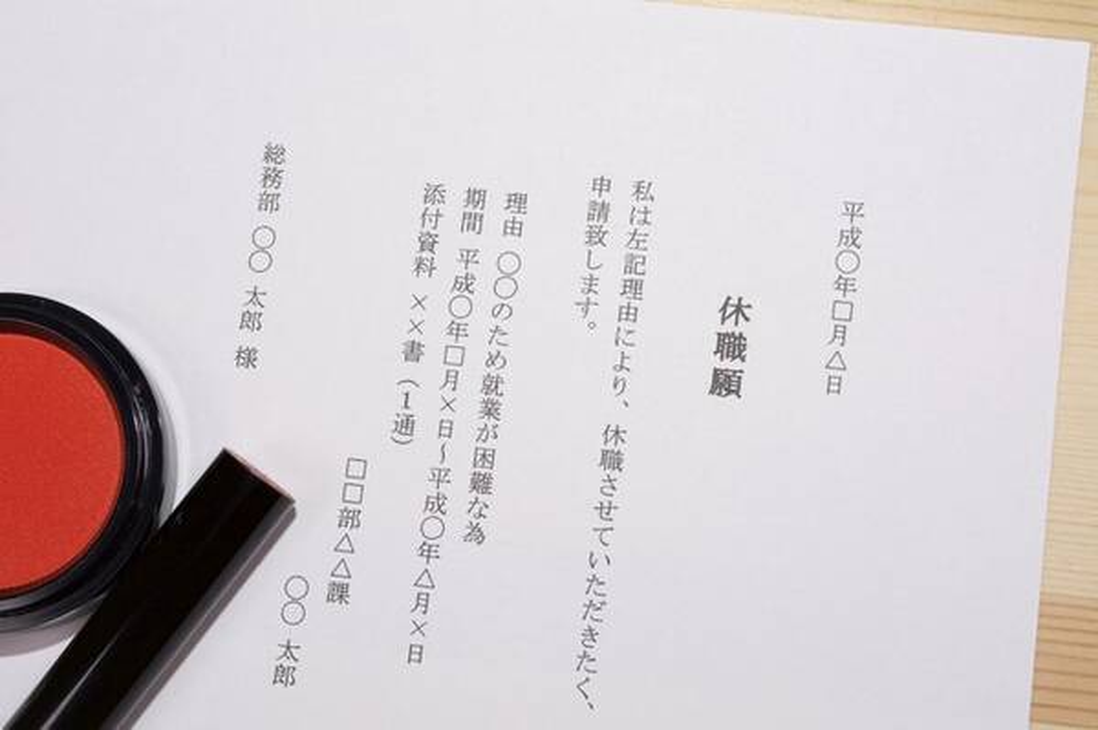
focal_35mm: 66
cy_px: 365
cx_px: 549
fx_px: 2011
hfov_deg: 30.5
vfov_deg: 20.6
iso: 320
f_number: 9
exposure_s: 1/200
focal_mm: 44
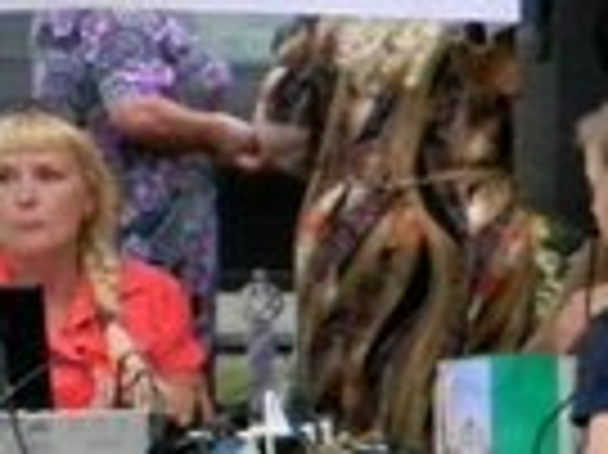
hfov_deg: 4.0
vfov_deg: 3.0
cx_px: -437
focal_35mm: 498
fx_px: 8739
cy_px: 571
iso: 84
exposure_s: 1/59.6
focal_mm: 19
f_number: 4.7
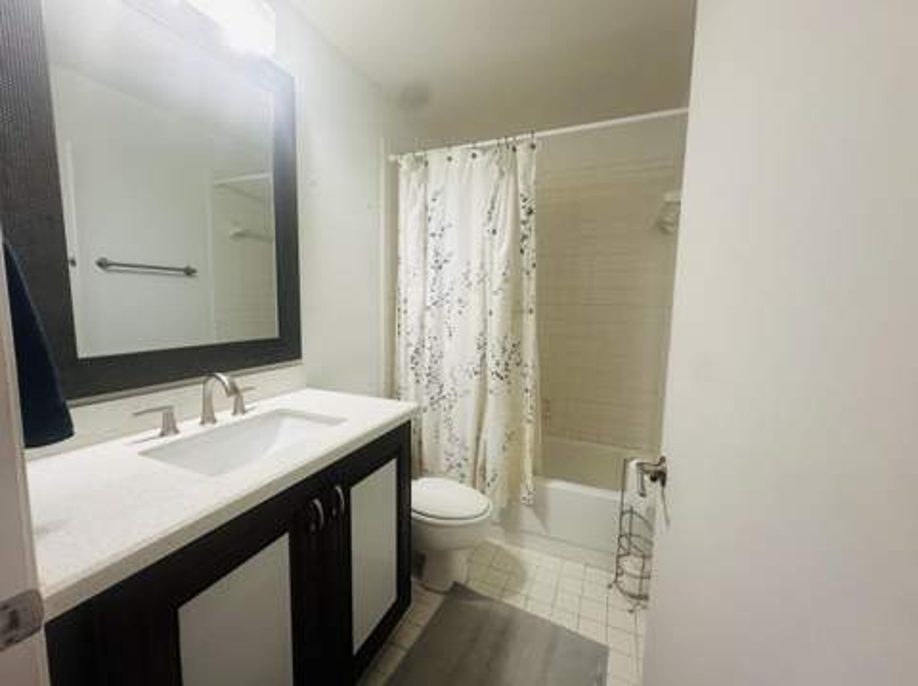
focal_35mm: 14
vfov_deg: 85.6
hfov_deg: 102.1
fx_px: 371
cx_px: 459
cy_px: 343
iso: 160
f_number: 2.2
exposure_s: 1/120
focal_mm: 2.22
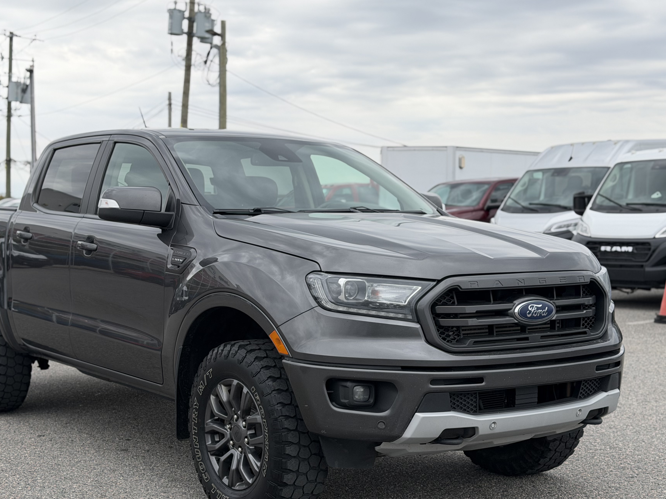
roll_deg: +0.1
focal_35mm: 56
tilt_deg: -4.7
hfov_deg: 34.3
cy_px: 285
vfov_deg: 26.1
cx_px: 285
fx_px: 1077
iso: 64
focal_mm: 6.76
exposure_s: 1/885
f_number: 1.78
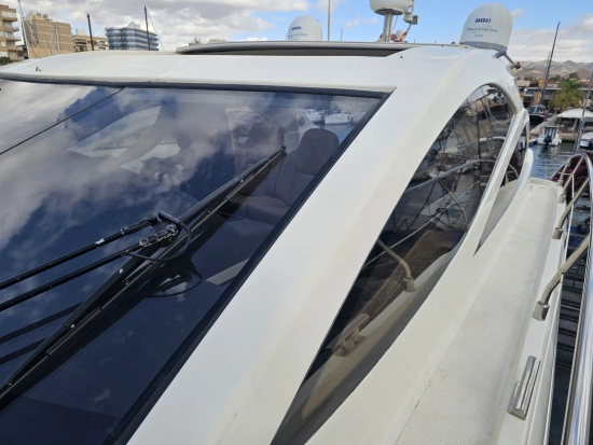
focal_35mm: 23
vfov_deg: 58.9
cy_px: 222
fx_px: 394
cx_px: 296
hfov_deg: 73.9
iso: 10
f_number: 1.7
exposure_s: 1/487
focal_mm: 6.3
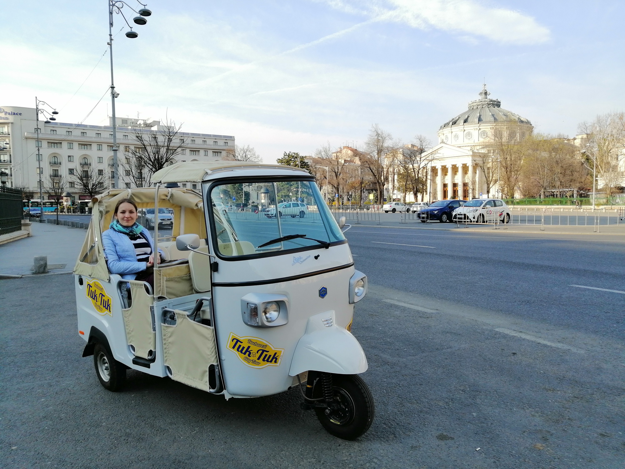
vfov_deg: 51.4
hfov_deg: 65.3
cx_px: 312
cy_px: 234
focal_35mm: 27
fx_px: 487
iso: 50
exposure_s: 1/493
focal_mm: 3.95
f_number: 1.8
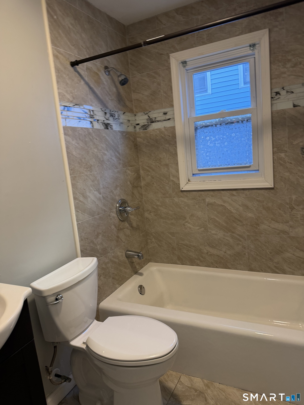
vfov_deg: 71.6
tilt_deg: -8.3
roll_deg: +5.6
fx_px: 281
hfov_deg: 56.8
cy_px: 202
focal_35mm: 24
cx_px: 152
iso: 125
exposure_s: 1/60
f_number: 1.78
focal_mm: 6.76
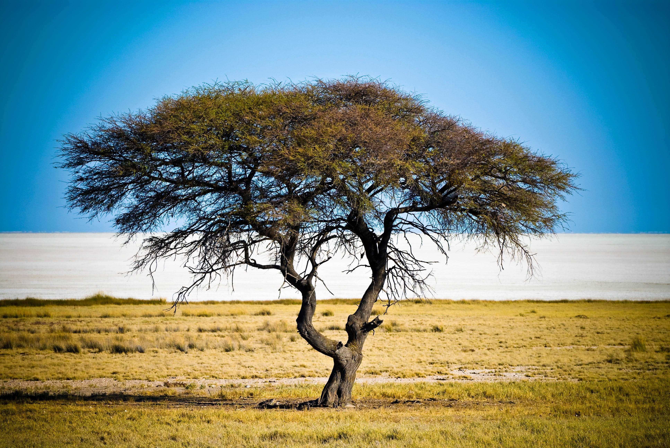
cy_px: 224
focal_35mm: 292
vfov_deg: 4.7
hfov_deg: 7.0
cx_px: 335
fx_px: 5450
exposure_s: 1/320
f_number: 8
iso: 100
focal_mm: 195
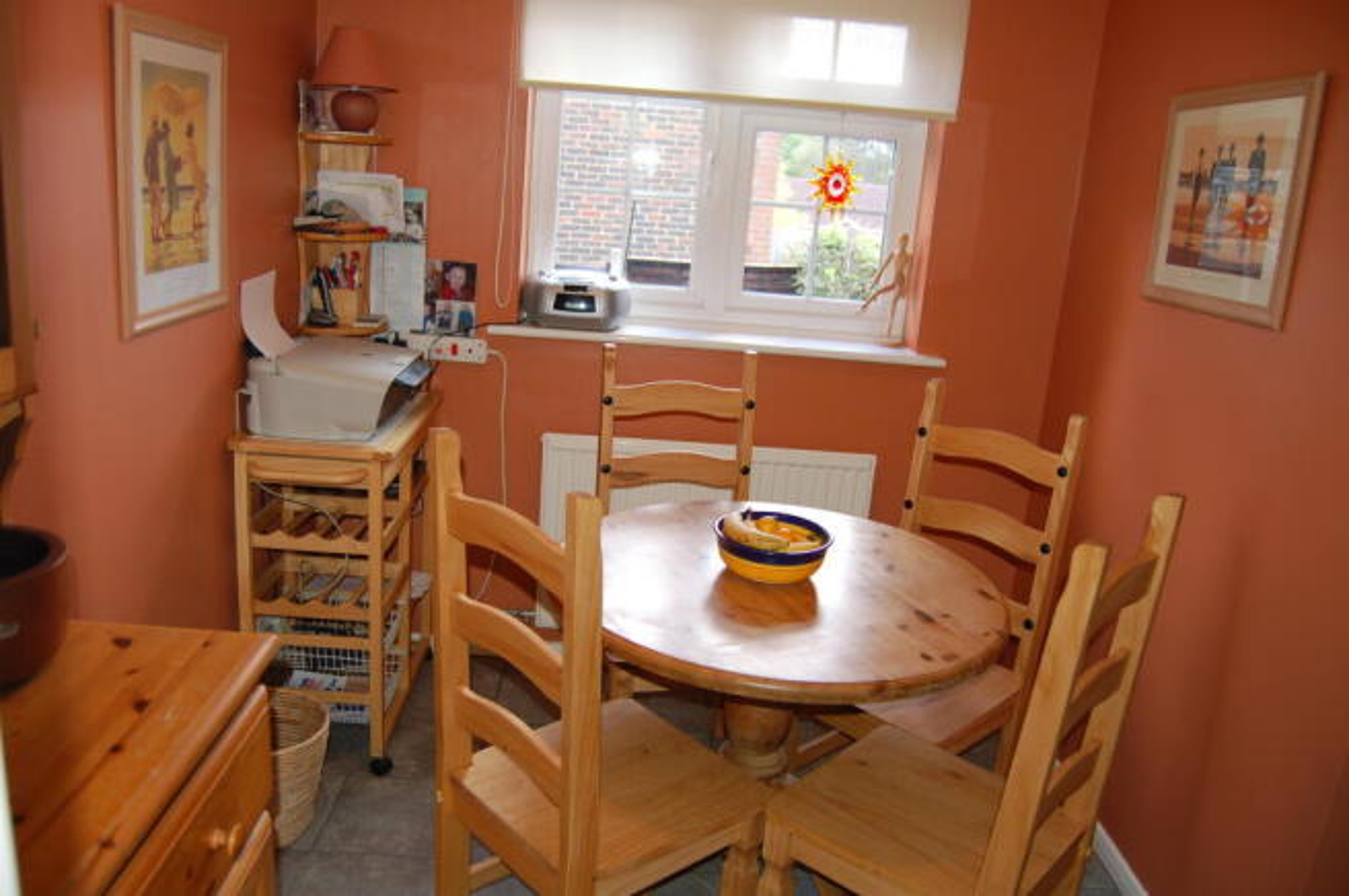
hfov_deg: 67.4
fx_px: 1011
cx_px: 674
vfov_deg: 47.8
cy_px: 448
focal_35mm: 27
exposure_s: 1/100
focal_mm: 18
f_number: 3.5
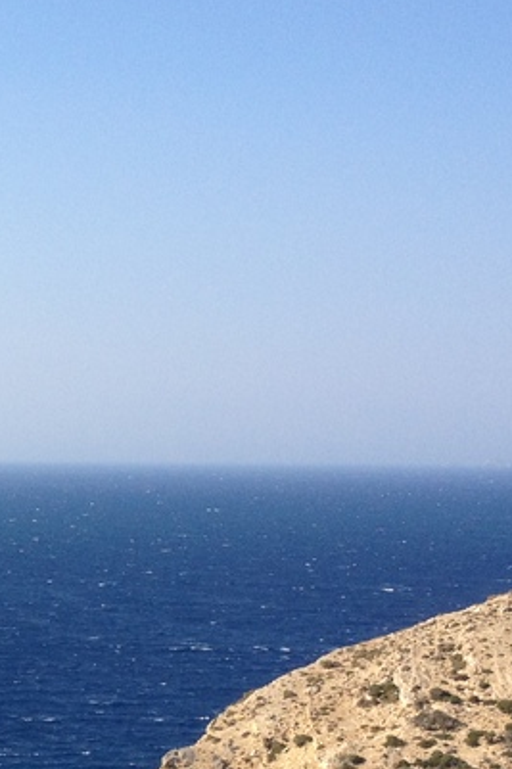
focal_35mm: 109
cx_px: -222
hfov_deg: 12.1
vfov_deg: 18.6
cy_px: 627
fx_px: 2327
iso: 50
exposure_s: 1/1346
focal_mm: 4.28
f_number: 2.4
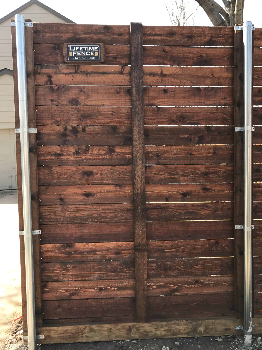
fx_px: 283
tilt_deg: -3.7
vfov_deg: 63.4
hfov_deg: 49.7
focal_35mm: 28
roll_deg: +0.5
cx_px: 131
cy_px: 175
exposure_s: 1/383
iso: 20
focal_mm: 3.99
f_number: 1.8
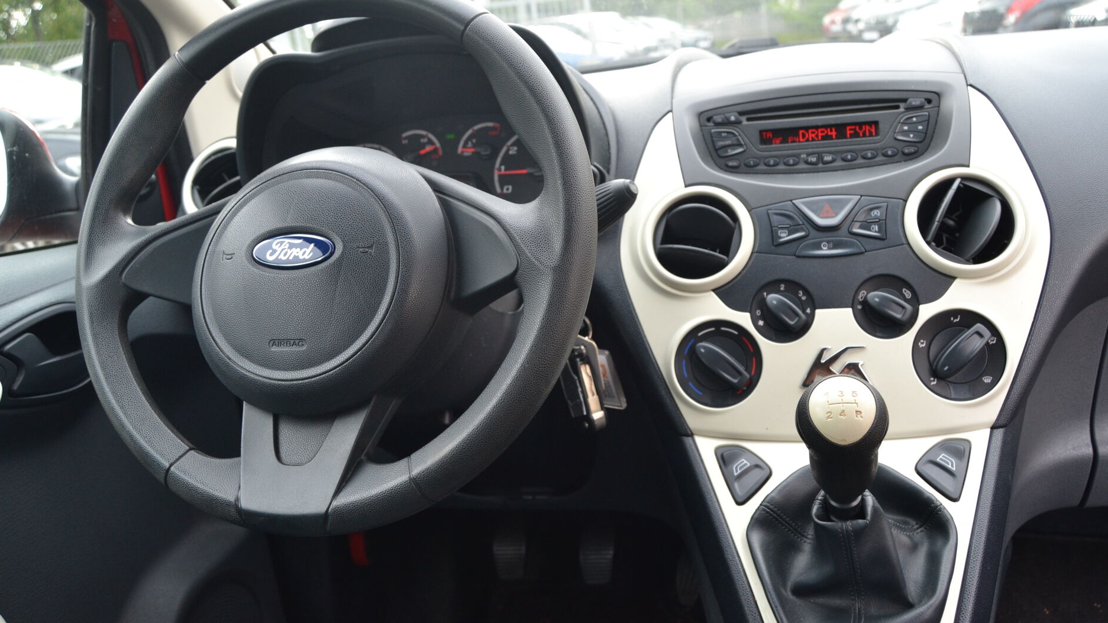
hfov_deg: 66.1
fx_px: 852
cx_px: 566
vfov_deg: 40.2
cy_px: 308
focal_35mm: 29
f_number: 5
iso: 400
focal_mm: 18
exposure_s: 1/100
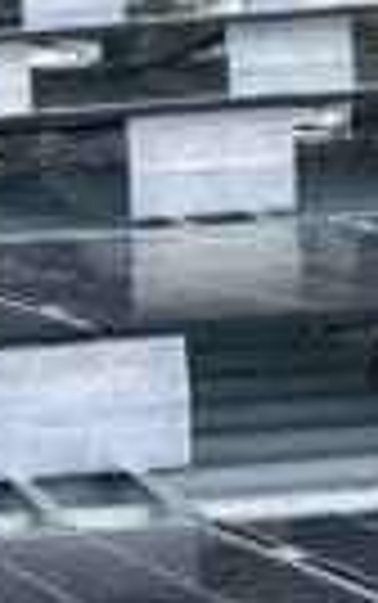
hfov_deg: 7.9
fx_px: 2401
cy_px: 320
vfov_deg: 14.3
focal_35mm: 146
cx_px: -716
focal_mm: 6.86
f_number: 1.78
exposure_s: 1/1321
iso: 80
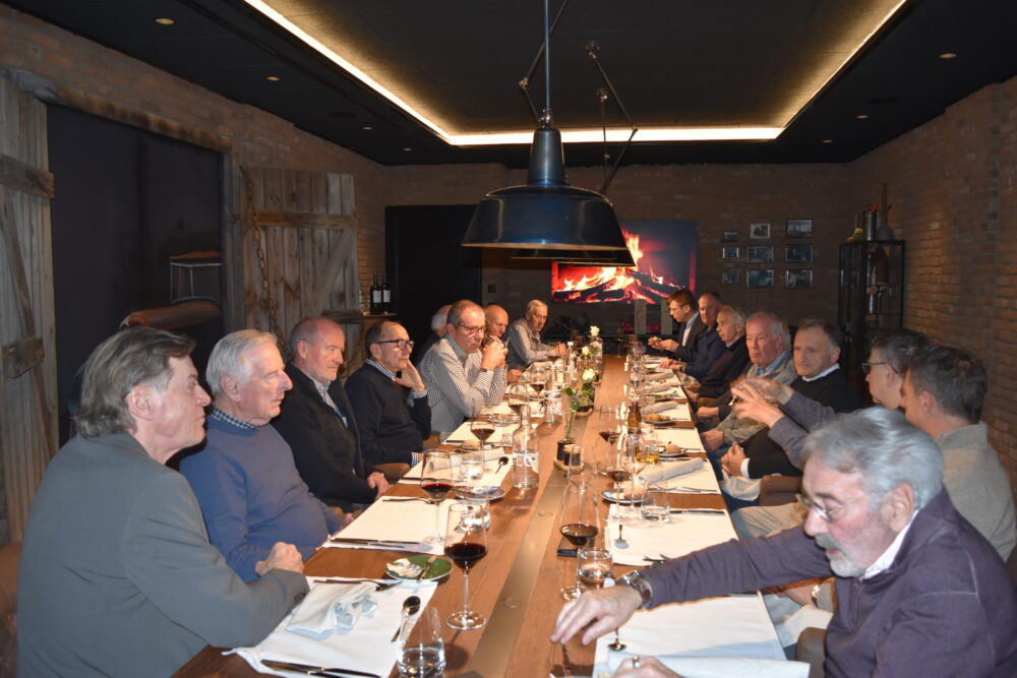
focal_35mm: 27
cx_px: 508
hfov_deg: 67.4
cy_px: 339
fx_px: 763
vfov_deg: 47.9
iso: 800
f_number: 3.5
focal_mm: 18
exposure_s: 1/60
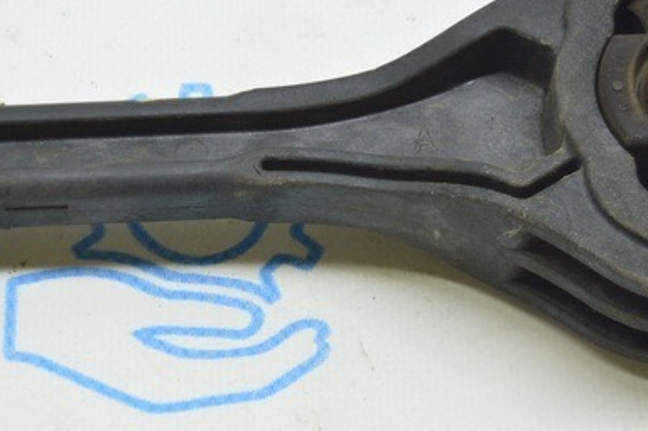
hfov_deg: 18.3
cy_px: 224
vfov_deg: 12.2
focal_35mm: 112
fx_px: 2013
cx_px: 236
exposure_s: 1/40
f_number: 4.2
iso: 400
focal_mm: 28
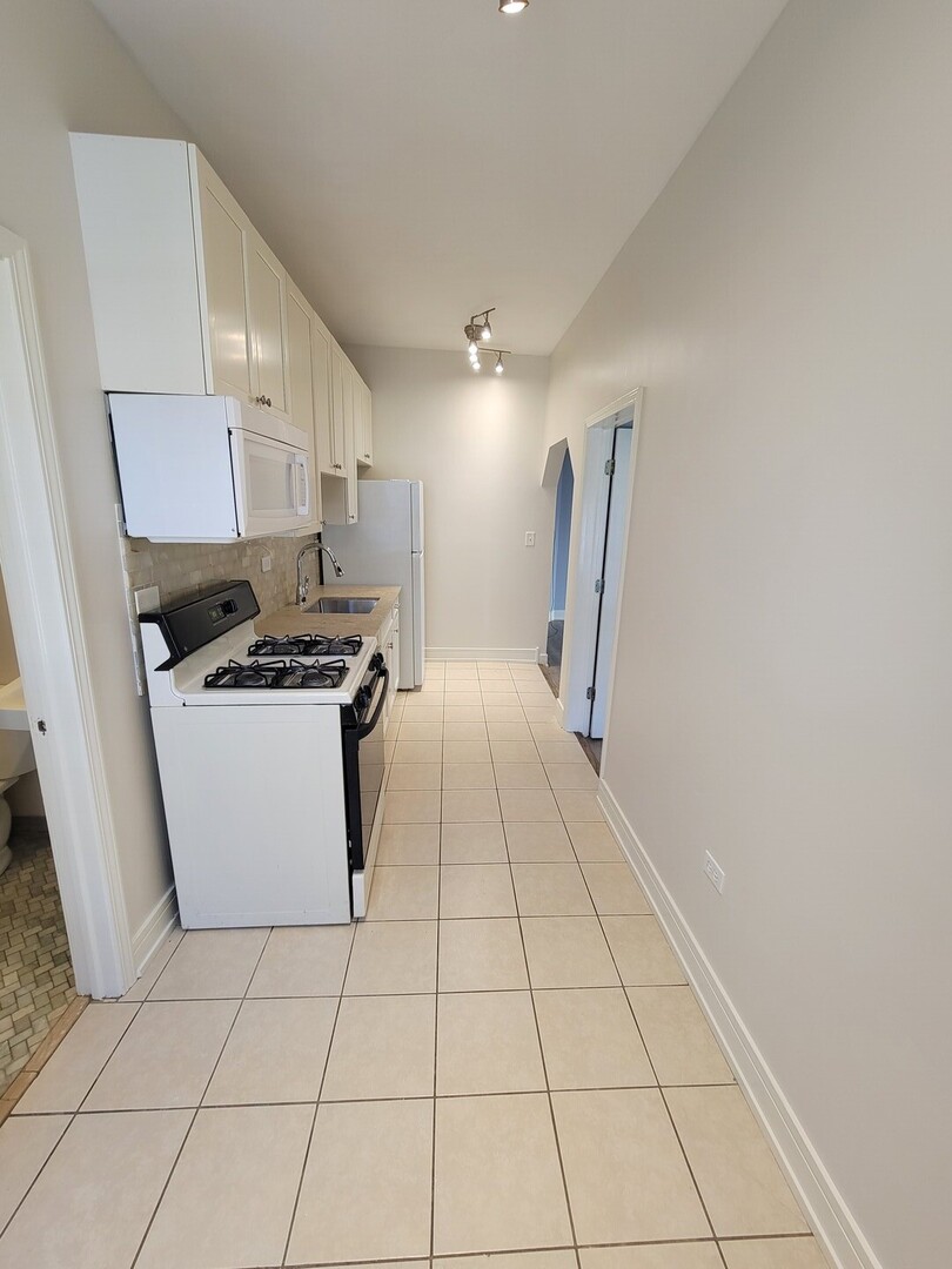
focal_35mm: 13
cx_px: 476
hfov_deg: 89.9
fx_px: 477
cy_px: 634
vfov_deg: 106.2
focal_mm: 2.2
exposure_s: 1/60
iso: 125
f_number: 2.2
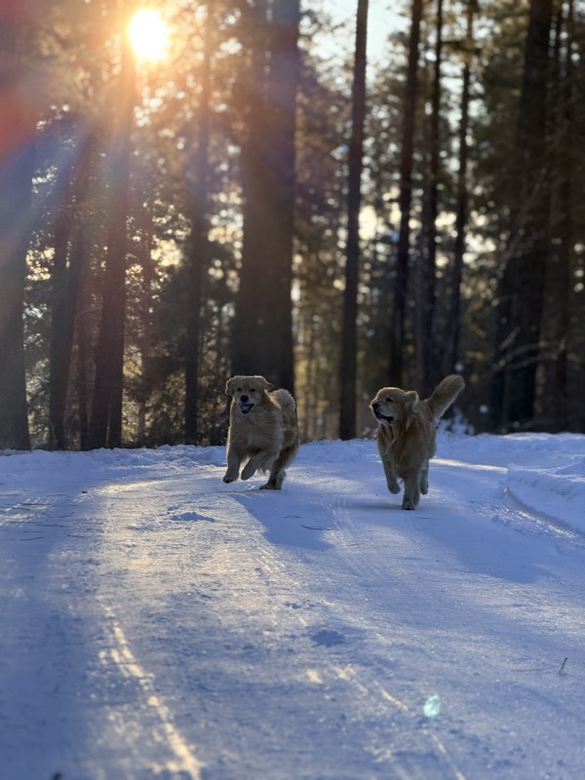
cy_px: 390
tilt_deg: +0.0
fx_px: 2704
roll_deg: -2.1
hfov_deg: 12.3
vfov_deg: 16.4
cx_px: 292
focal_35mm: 120
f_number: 2.8
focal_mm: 15.66
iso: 64
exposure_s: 1/276
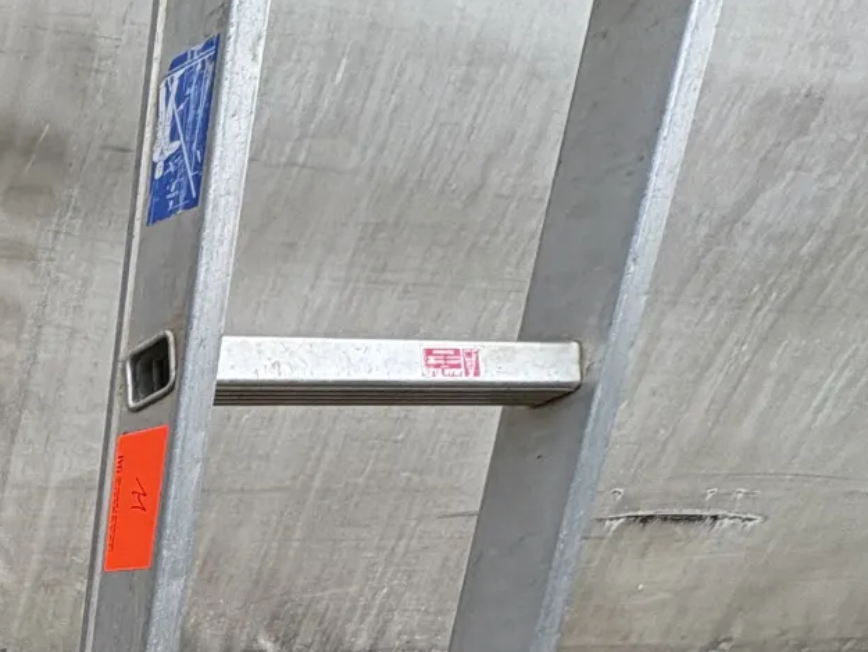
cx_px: -454
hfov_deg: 28.0
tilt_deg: -30.5
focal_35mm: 43
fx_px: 1078
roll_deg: -2.3
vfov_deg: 25.5
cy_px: 972
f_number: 2.2
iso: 50
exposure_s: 1/787
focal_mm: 2.22
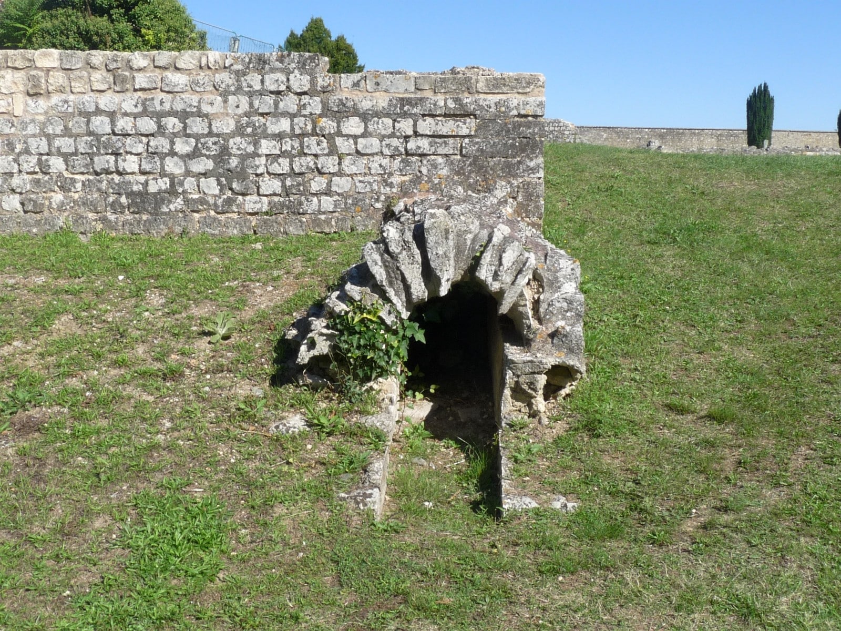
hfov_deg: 45.8
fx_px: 996
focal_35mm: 41
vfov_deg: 35.1
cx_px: 420
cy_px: 316
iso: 100
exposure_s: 1/320
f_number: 5.6
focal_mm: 4.8
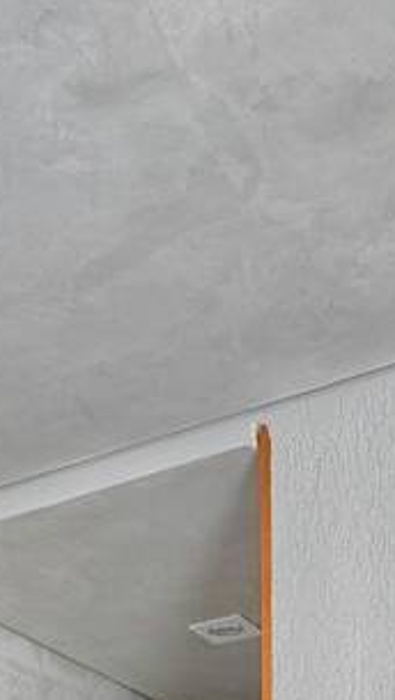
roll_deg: -0.4
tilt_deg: -0.8
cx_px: 57
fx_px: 1338
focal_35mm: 72
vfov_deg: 23.0
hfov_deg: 16.6
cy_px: 1086
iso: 160
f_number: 2.2
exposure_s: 1/120
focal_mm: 2.22
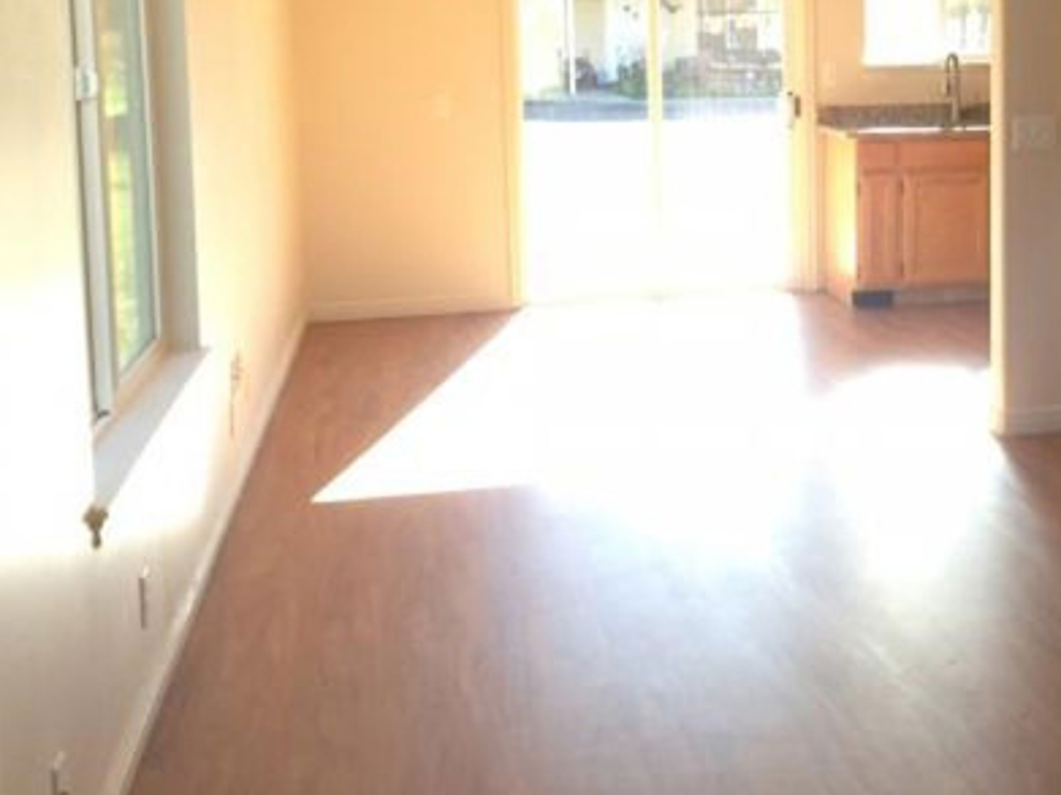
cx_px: 857
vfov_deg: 26.5
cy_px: 166
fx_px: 1655
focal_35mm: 54
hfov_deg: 34.4
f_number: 2.4
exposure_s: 1/120
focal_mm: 4.12
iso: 80
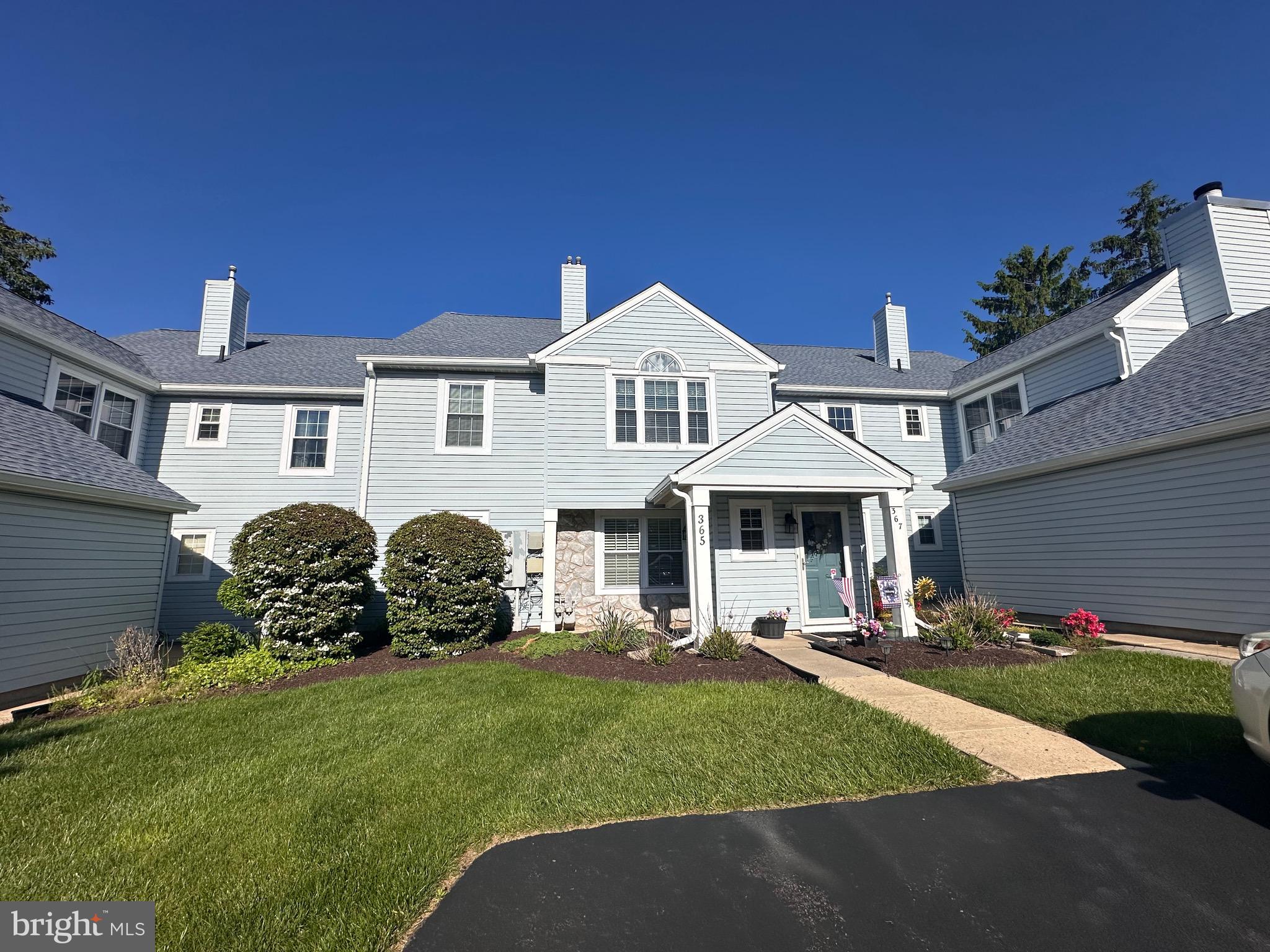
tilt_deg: +10.2
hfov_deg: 102.1
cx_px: 635
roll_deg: +1.0
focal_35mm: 14
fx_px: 514
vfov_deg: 85.7
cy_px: 476
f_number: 2.2
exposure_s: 1/5556
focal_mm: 2.22
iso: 50
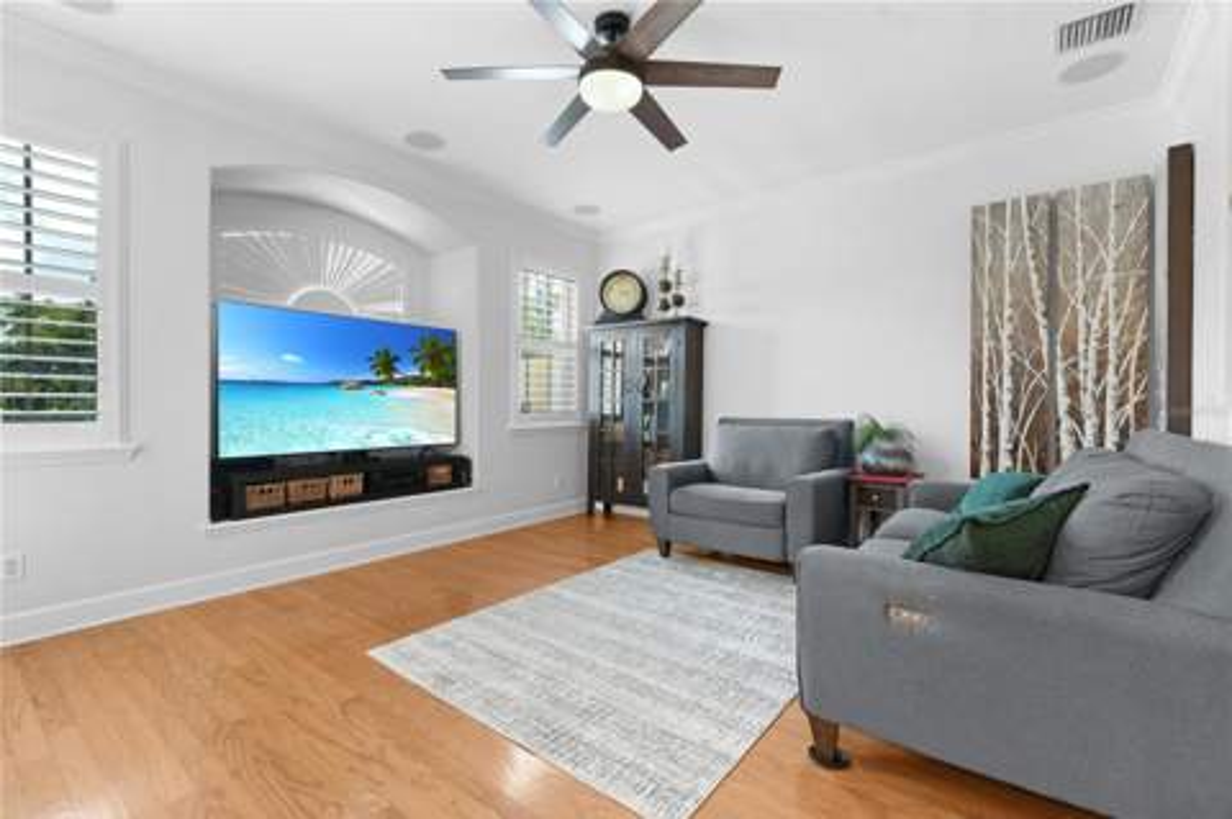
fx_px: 513
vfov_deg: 77.2
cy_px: 410
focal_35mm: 15
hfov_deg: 100.4
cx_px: 616
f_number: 11
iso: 320
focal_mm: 10
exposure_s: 1.3
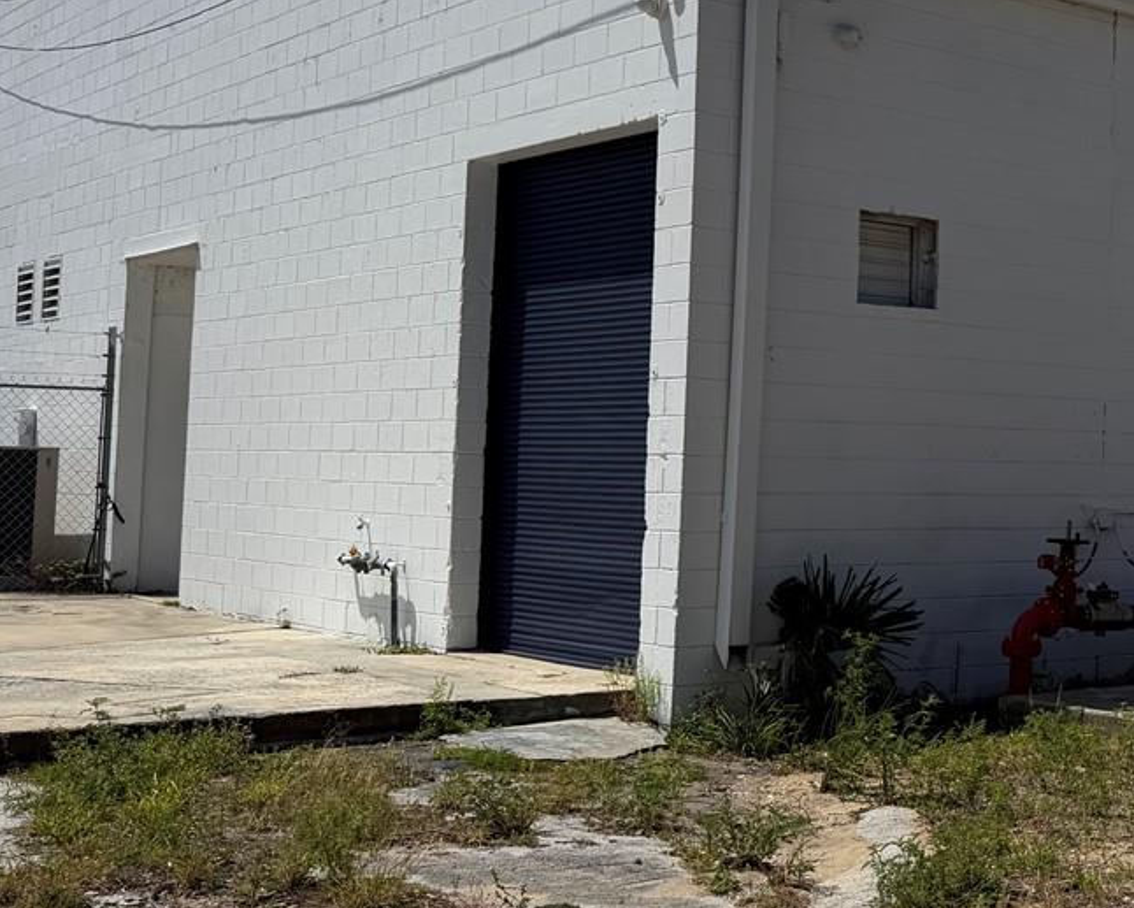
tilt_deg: +4.4
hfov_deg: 28.6
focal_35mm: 58
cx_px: 1332
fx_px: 1947
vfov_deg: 26.2
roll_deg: -0.7
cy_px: 374
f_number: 1.78
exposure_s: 1/10309
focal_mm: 6.76
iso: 80
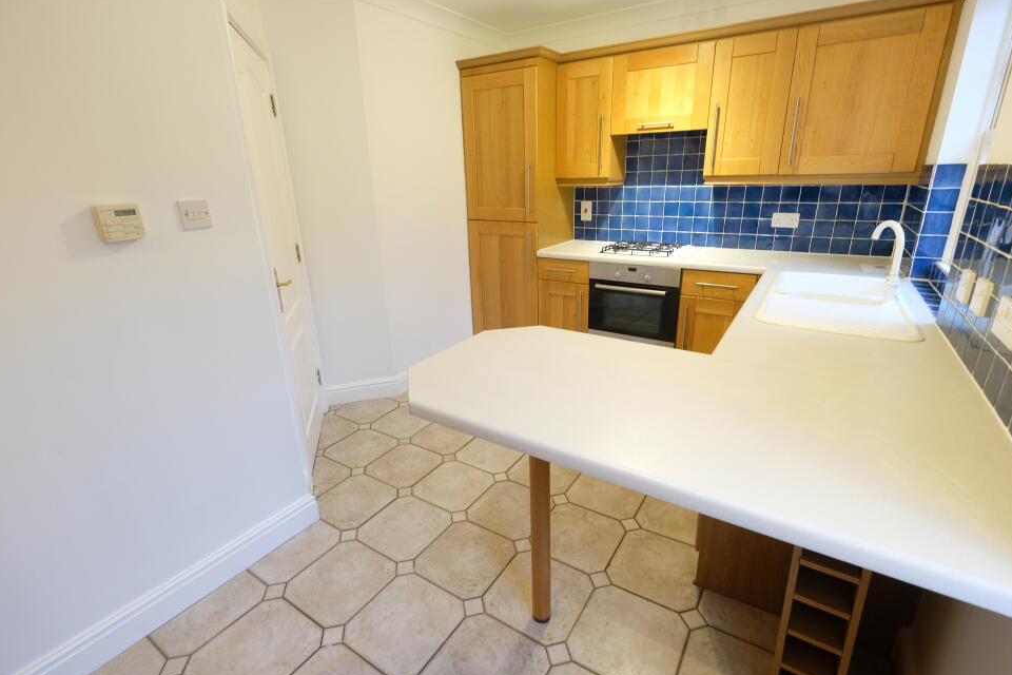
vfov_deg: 73.7
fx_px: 450
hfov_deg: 96.7
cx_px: 513
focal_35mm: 16
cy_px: 339
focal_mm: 10
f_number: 4
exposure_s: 1/20
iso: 800
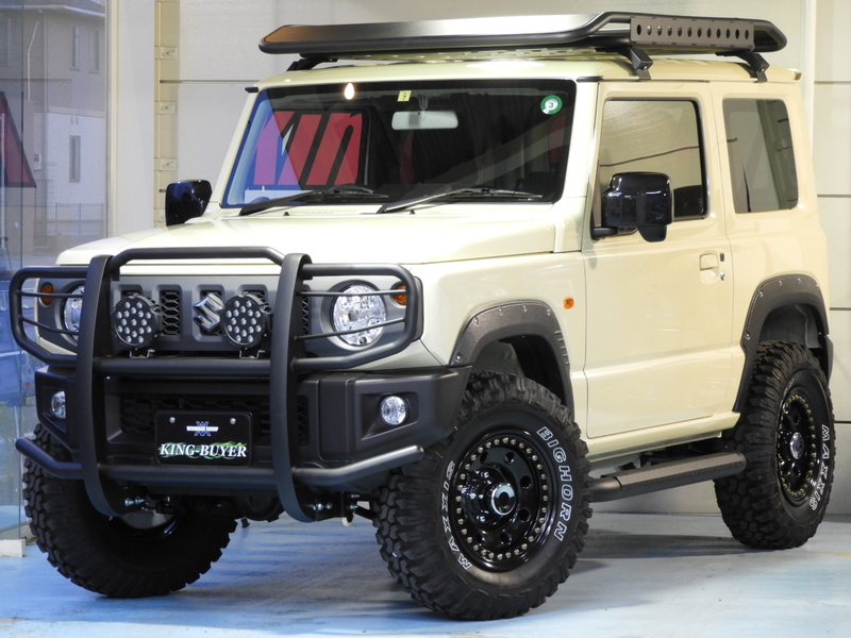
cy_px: 319
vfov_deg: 11.0
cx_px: 426
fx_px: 3319
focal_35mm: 135
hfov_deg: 14.6
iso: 400
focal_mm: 24.2
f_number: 5
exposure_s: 1/15
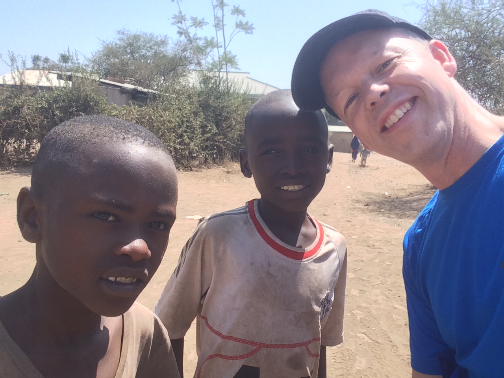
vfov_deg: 45.4
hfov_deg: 58.4
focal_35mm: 31
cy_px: 189
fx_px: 451
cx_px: 252
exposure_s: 1/582
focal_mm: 2.15
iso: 50
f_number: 2.4
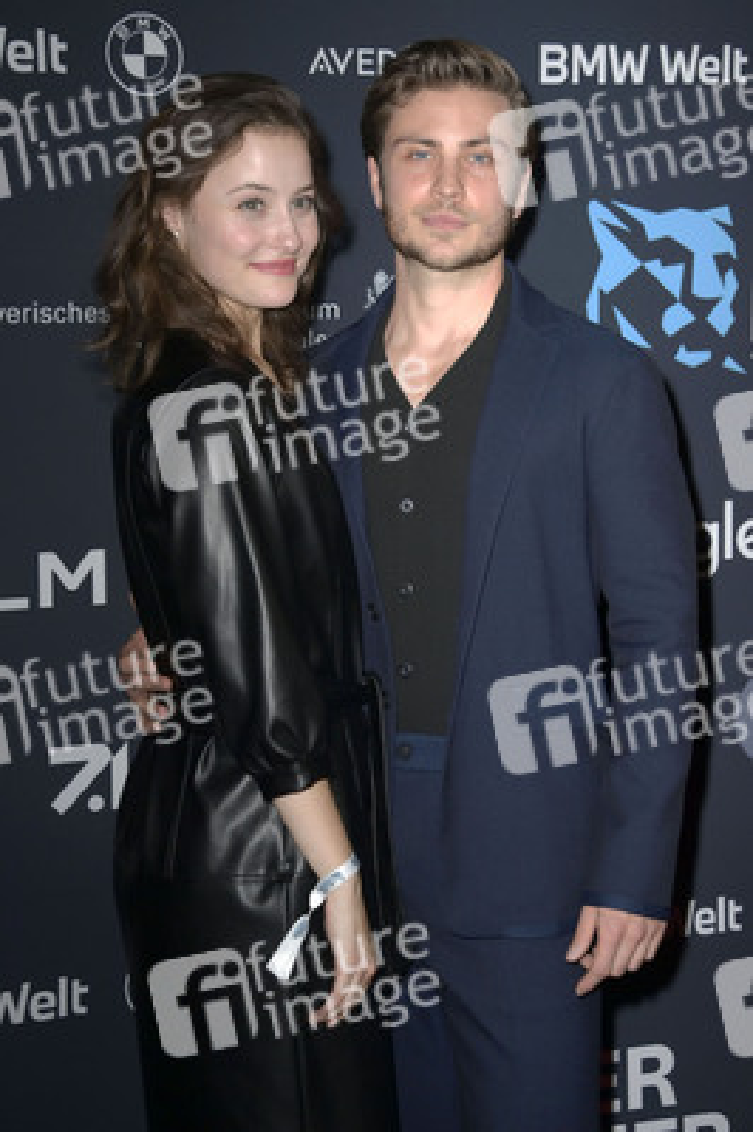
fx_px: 2263
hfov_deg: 18.9
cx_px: 376
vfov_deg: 28.1
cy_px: 566
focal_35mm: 72
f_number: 5.6
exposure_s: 1/250
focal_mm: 72
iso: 400
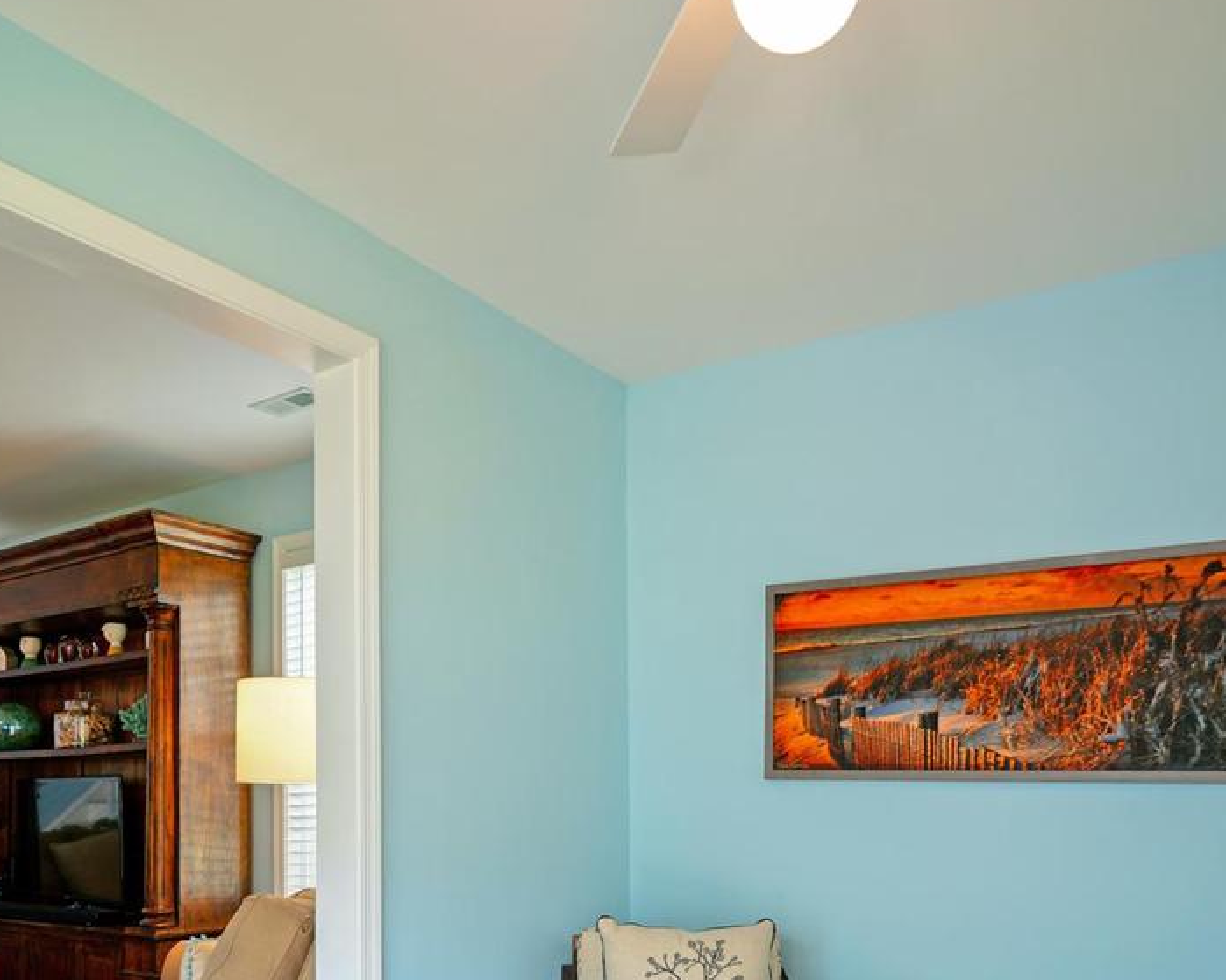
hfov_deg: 60.5
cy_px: 787
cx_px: 619
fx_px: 1052
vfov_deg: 47.2
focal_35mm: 29
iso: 125
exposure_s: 1/30
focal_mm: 10
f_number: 2.8
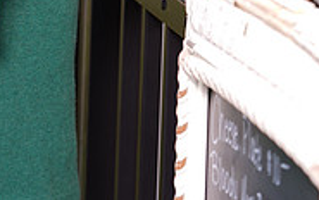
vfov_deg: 4.0
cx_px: 25
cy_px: -298
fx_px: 2776
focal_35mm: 319
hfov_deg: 6.6
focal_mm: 100
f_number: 4.5
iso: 80
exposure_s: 1/200
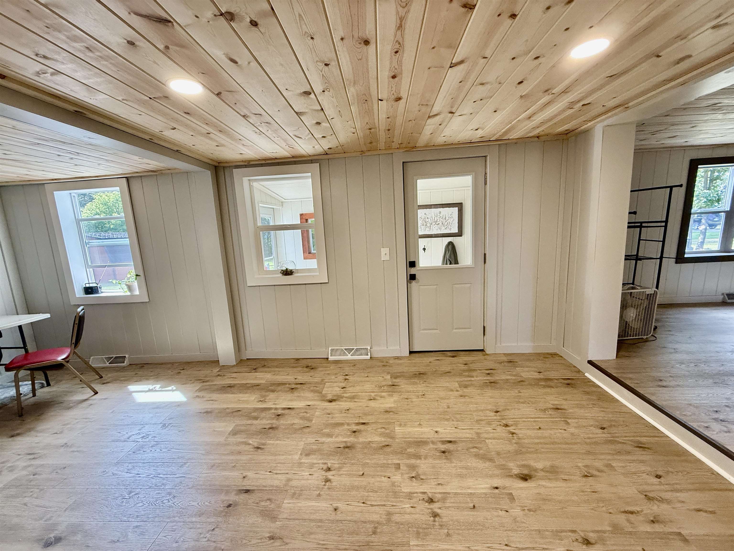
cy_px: 276
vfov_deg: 85.7
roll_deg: +2.9
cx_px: 367
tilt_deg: -7.7
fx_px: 297
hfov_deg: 102.1
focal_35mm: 14
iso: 200
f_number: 2.2
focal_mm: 2.22
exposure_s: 1/99
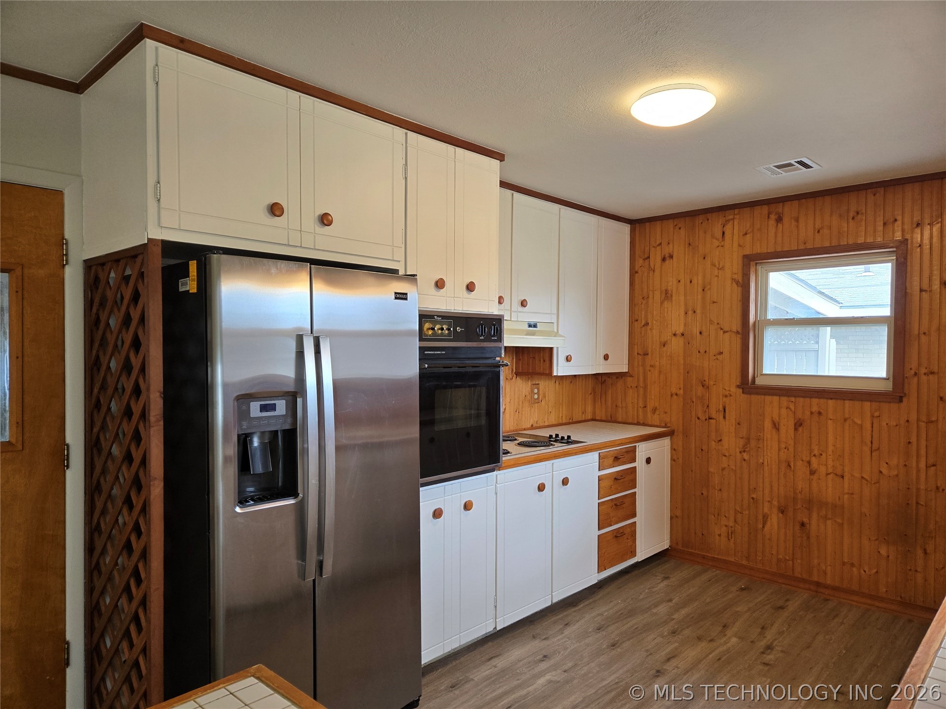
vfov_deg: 58.9
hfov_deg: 73.9
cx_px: 473
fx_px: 629
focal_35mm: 23
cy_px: 354
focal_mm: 5.4
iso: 125
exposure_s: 1/120
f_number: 1.8
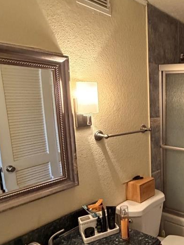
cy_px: 148
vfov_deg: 56.3
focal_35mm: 32
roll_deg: -1.2
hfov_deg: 38.2
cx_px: 192
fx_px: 227
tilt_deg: -11.3
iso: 800
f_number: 2.2
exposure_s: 1/60
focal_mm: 2.22
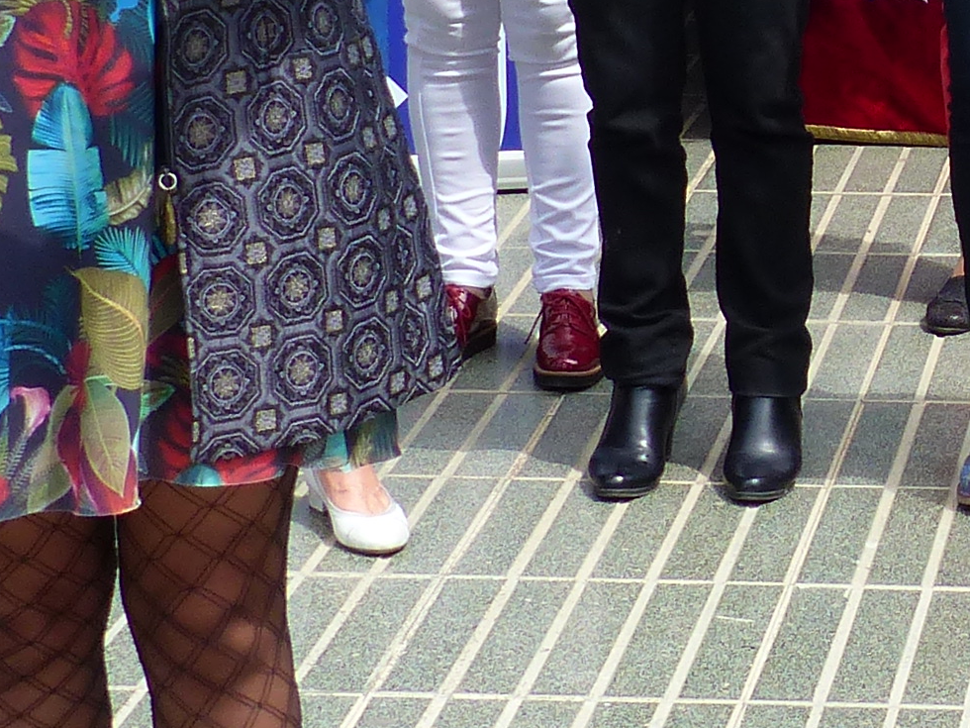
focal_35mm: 151
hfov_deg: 12.7
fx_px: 4231
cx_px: 1240
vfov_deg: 9.6
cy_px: -287
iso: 100
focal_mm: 6.6
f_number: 4
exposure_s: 1/500
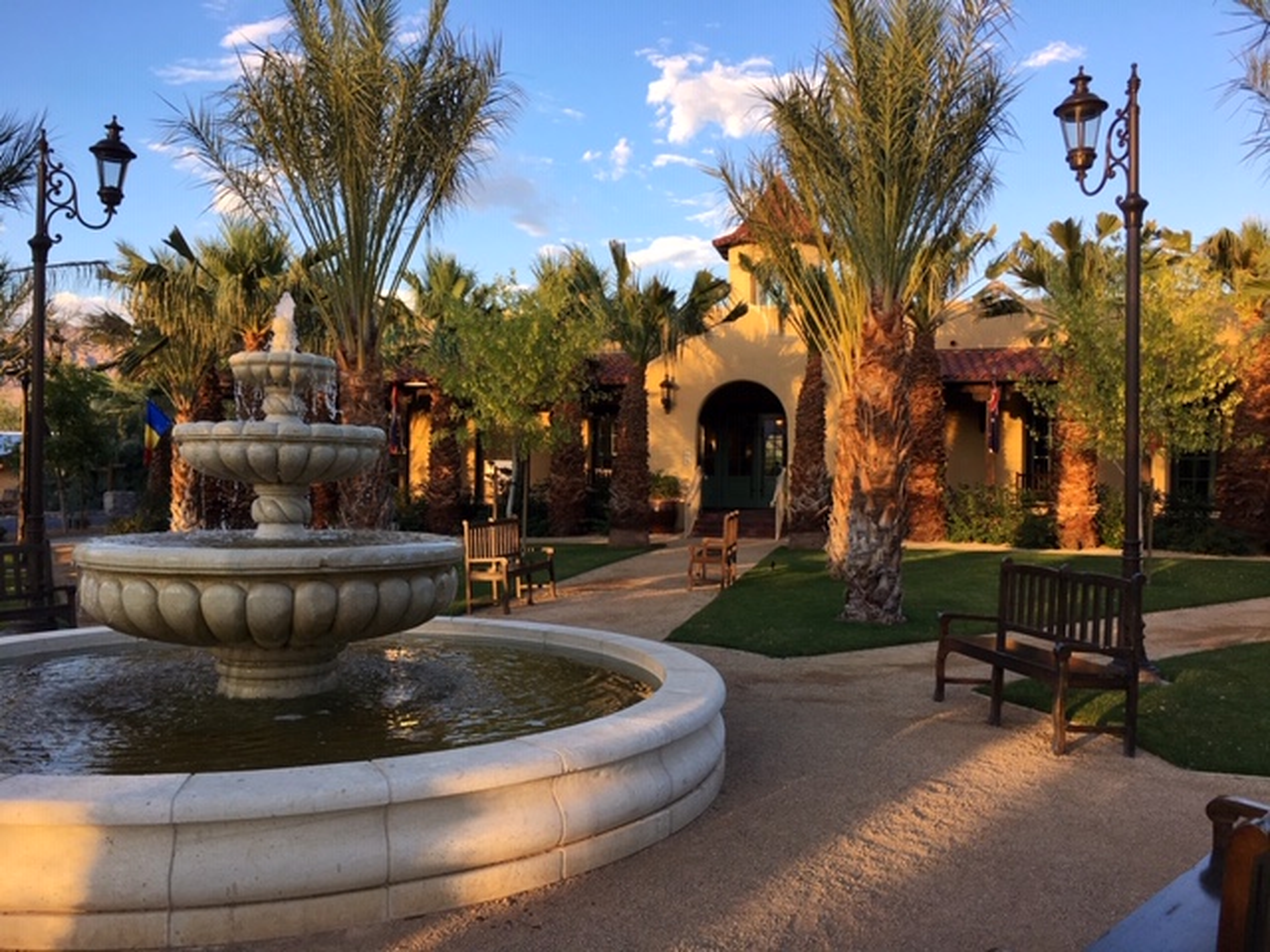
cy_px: 476
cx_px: 635
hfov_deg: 61.7
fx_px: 1064
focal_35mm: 29
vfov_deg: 48.2
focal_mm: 4.15
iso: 25
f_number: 2.2
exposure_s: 1/308
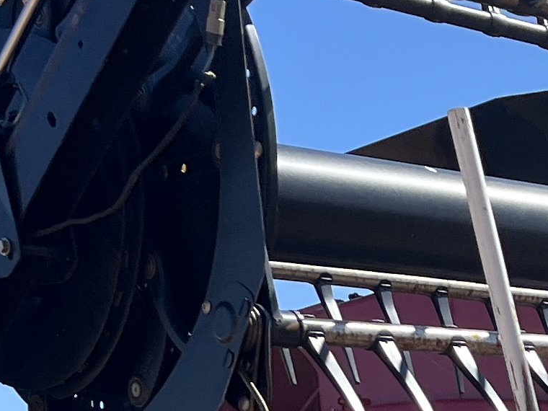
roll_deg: +6.1
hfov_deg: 13.3
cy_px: 787
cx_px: 874
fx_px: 2185
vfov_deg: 10.0
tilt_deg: +0.1
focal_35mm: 138
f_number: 1.6
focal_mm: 5.1
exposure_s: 1/2222
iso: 50
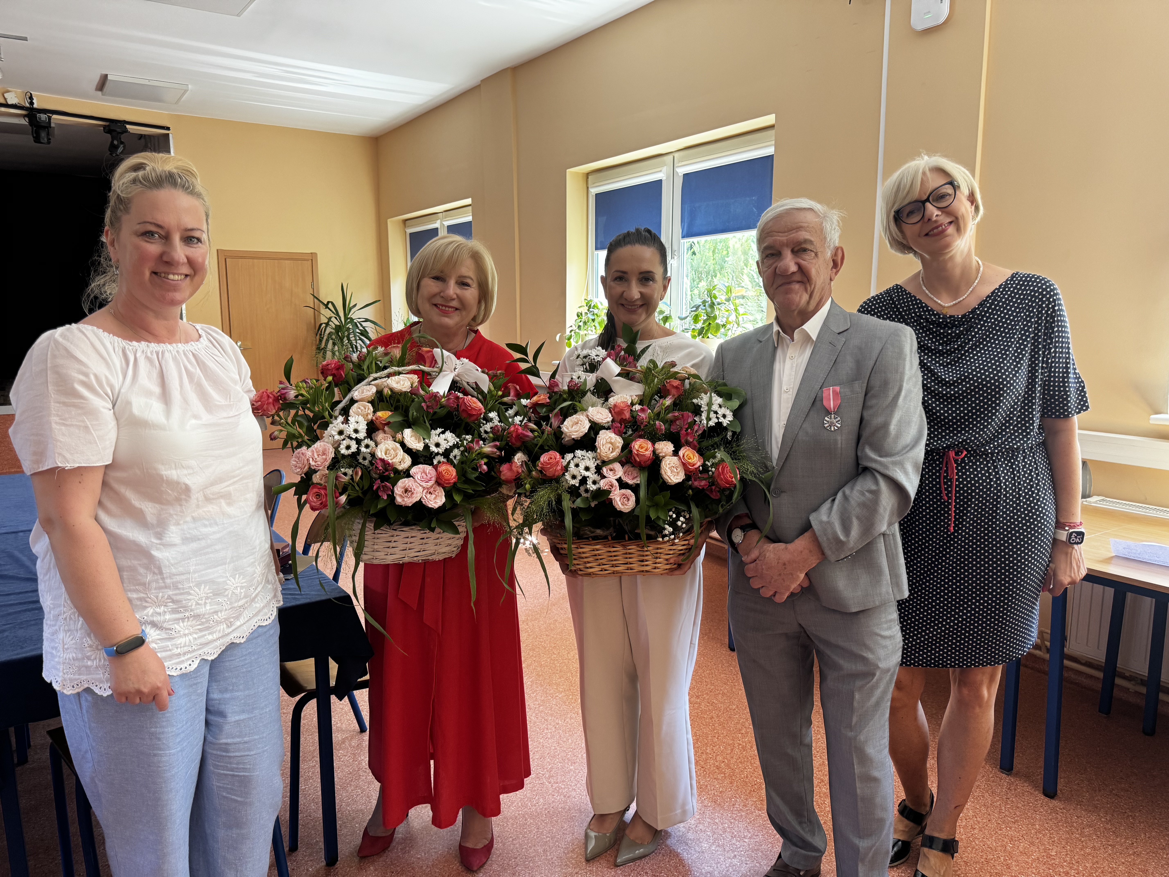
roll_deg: +0.1
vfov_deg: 56.8
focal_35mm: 24
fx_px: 810
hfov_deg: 71.6
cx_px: 584
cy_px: 438
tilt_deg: -9.2
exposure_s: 1/115
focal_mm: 6.76
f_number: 1.78
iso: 200
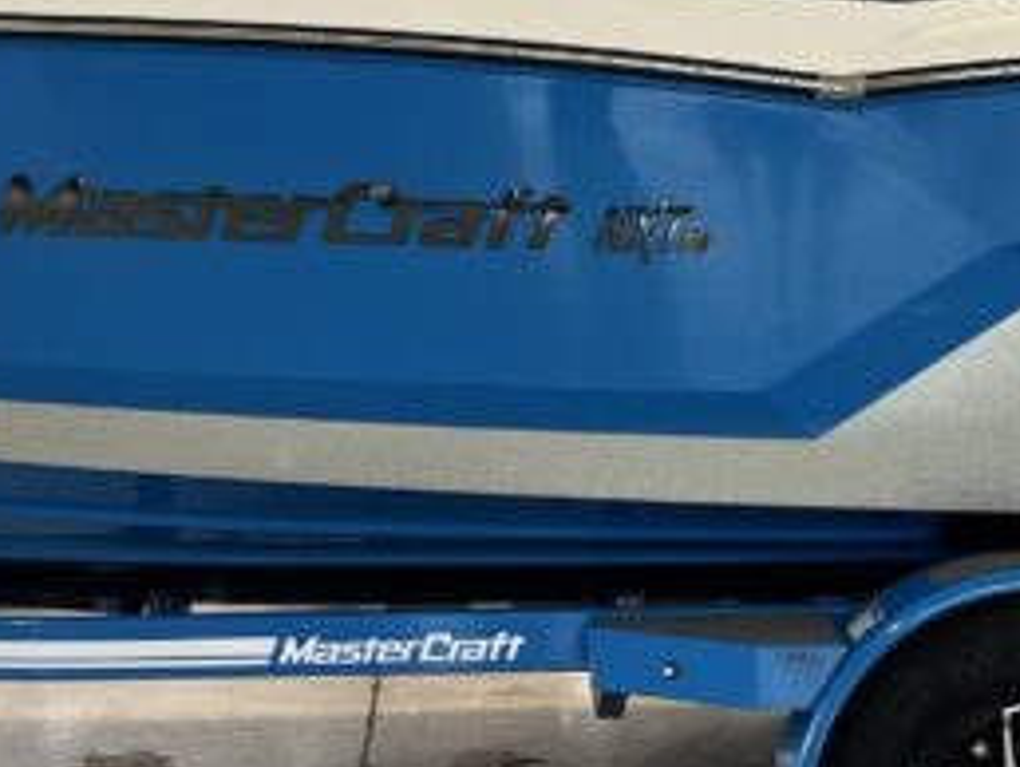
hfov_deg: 19.1
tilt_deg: -0.2
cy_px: 20
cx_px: 581
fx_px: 3038
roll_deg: +0.7
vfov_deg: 14.2
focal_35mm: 103
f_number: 1.6
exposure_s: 1/120
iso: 80
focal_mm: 5.1
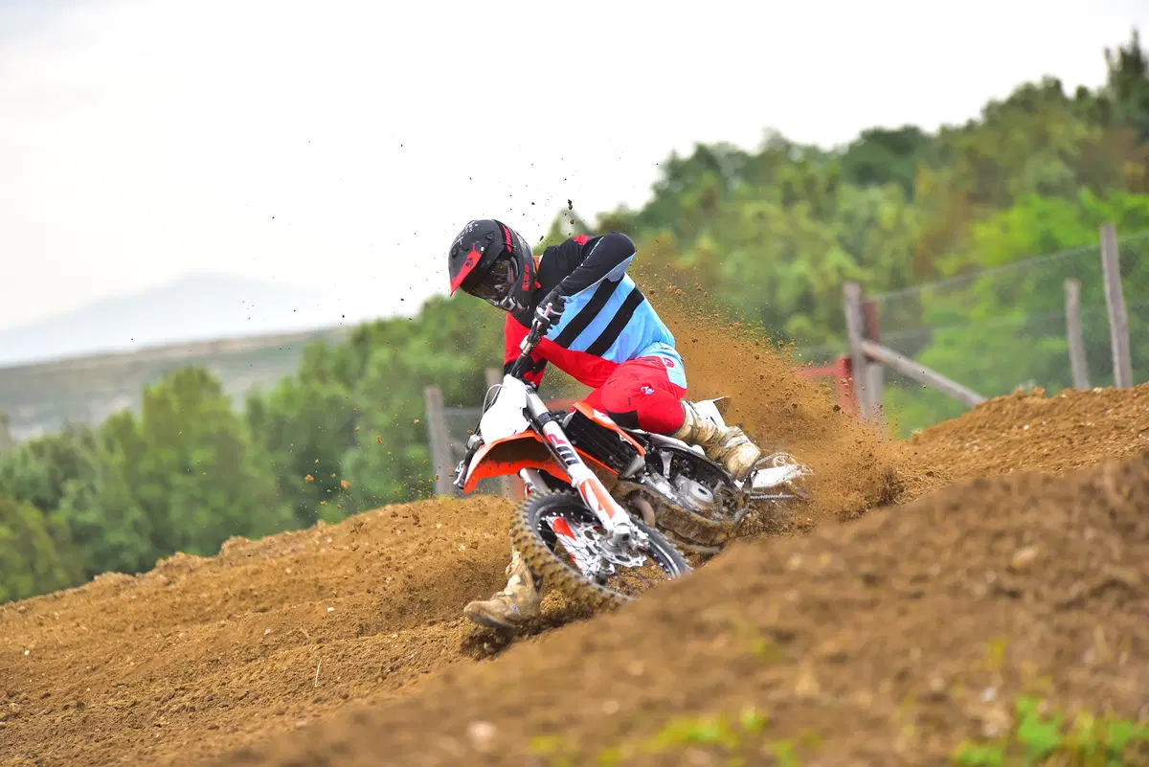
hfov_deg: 11.1
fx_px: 5906
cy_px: 384
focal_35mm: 185
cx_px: 574
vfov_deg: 7.4
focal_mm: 185
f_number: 3.2
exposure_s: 1/4000
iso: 1000
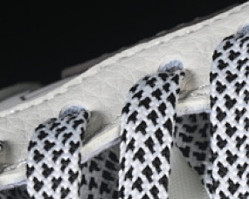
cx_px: 391
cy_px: 280
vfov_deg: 5.7
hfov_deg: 7.1
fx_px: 1968
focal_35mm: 267
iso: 160
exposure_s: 1/80
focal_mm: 50
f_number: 7.1
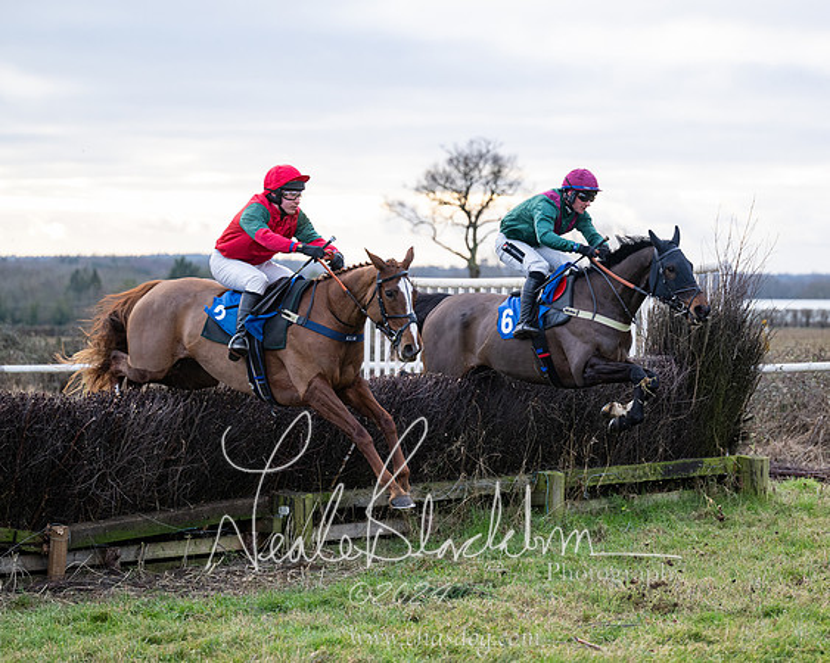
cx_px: 535
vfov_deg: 14.2
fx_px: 2671
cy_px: 330
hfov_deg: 17.6
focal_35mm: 109
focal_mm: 89
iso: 800
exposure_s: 1/1250
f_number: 2.8
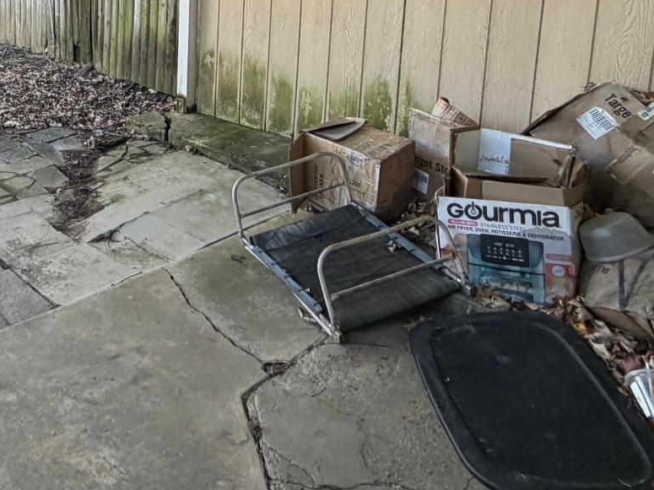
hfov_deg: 45.6
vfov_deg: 35.5
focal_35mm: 37
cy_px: 17
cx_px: 70
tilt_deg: -8.3
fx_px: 699
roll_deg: -0.3
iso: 100
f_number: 2.2
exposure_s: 1/121
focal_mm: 2.22
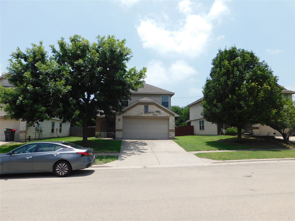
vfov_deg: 58.9
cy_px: 110
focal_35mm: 23
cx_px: 148
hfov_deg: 73.9
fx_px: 196
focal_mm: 4
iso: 125
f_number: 6
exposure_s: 1/500
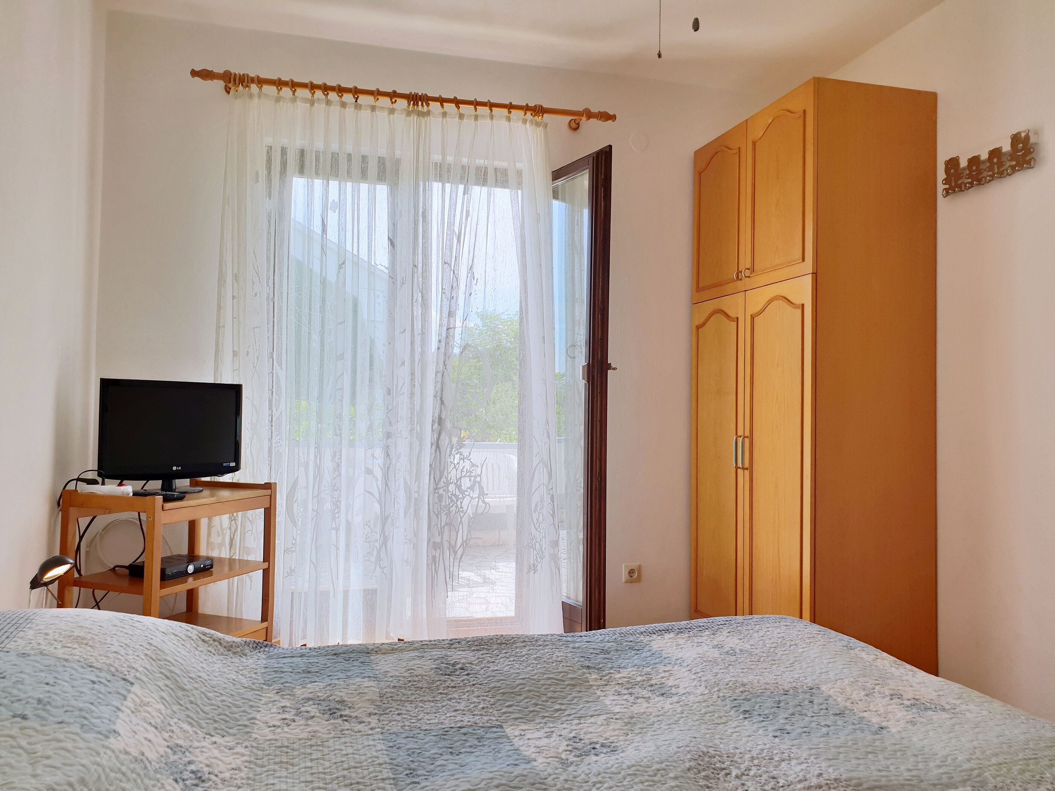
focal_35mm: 26
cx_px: 528
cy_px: 396
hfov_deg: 67.3
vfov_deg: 53.1
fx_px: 792
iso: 50
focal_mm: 4.3
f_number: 2.4
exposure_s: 1/212
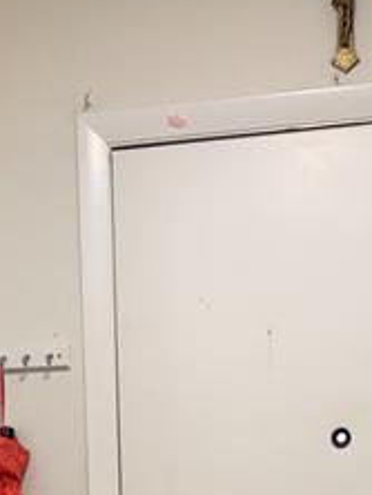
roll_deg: +0.7
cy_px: 722
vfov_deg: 20.5
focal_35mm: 83
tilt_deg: -11.3
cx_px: 125
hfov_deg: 17.8
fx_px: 1187
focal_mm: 6.76
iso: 160
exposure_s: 1/120
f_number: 1.78
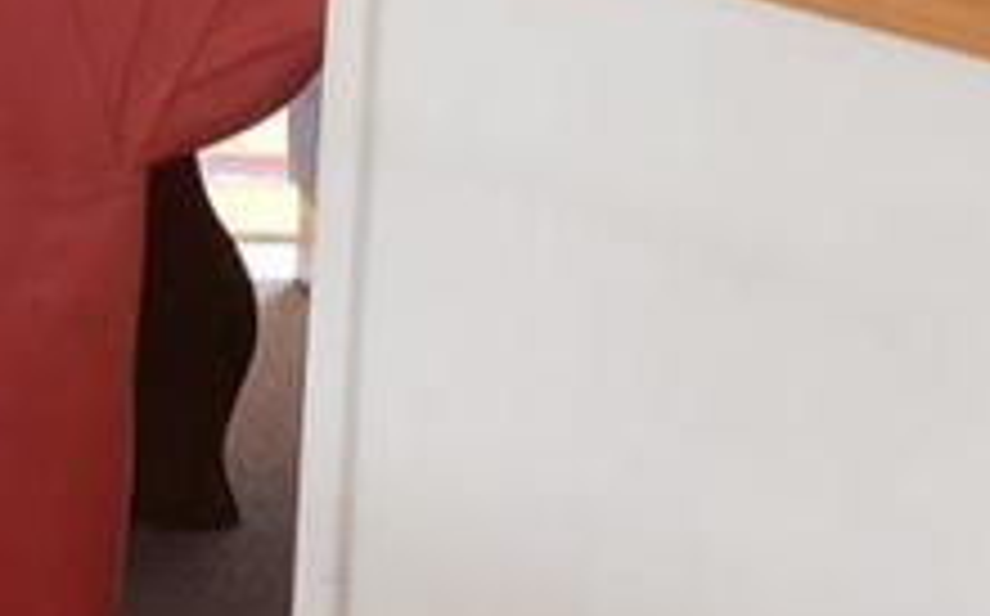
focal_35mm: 173
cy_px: -908
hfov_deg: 11.8
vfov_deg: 7.1
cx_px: -220
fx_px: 4663
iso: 125
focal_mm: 4.9
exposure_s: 1/6
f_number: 3.2
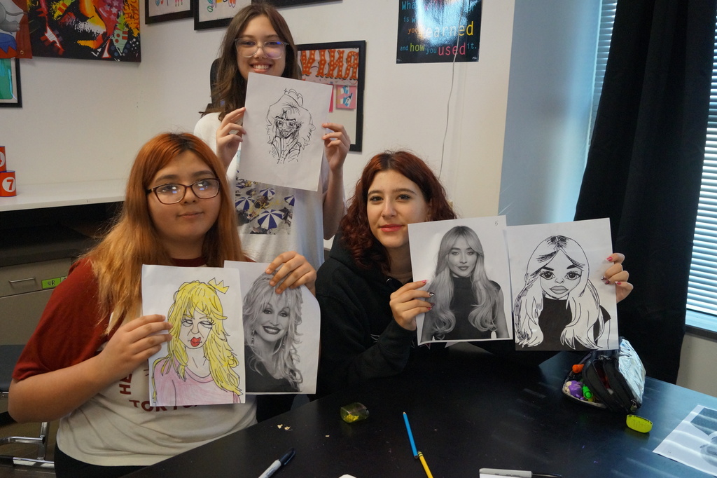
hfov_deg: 61.9
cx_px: 358
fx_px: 597
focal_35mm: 30
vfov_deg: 43.6
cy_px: 239
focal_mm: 20
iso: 2000
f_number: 4
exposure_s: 1/160
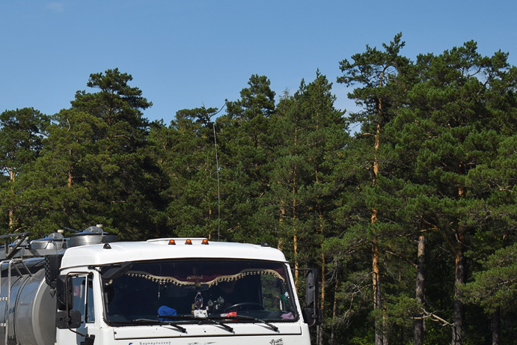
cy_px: 279
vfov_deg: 10.9
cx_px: 70
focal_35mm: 125
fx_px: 1795
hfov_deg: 16.2
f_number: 6.3
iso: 100
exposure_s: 1/1000
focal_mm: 48
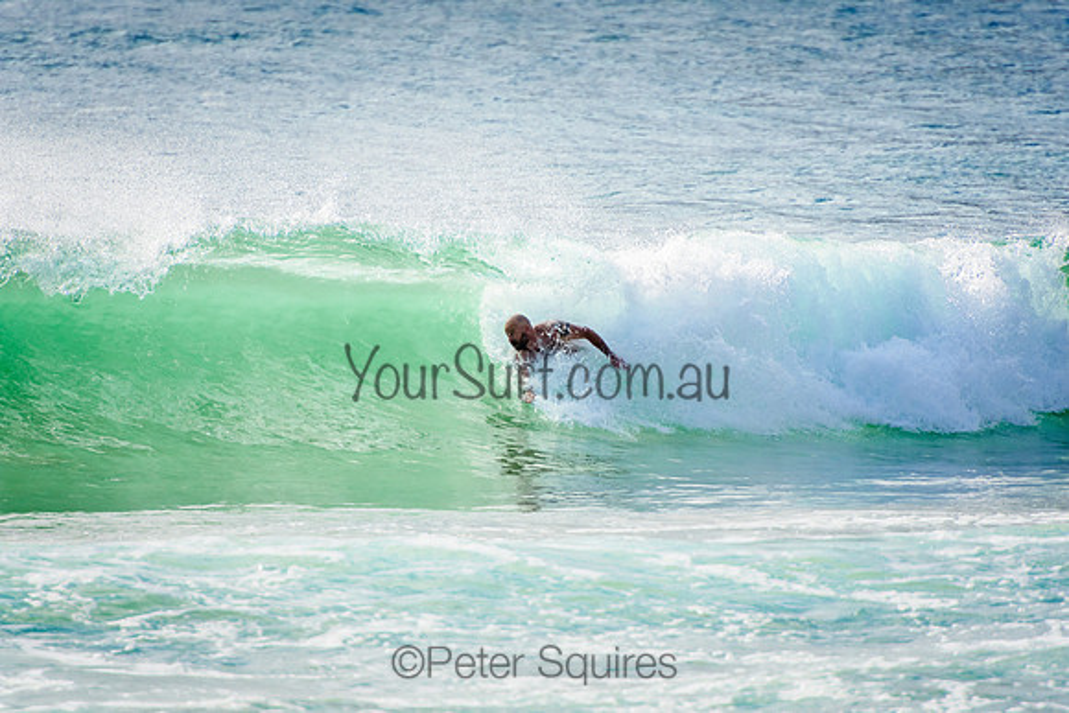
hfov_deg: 3.4
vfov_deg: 2.3
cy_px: 356
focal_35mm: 600
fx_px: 17820
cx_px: 534
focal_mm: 400
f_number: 5.6
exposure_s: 1/2000
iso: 320
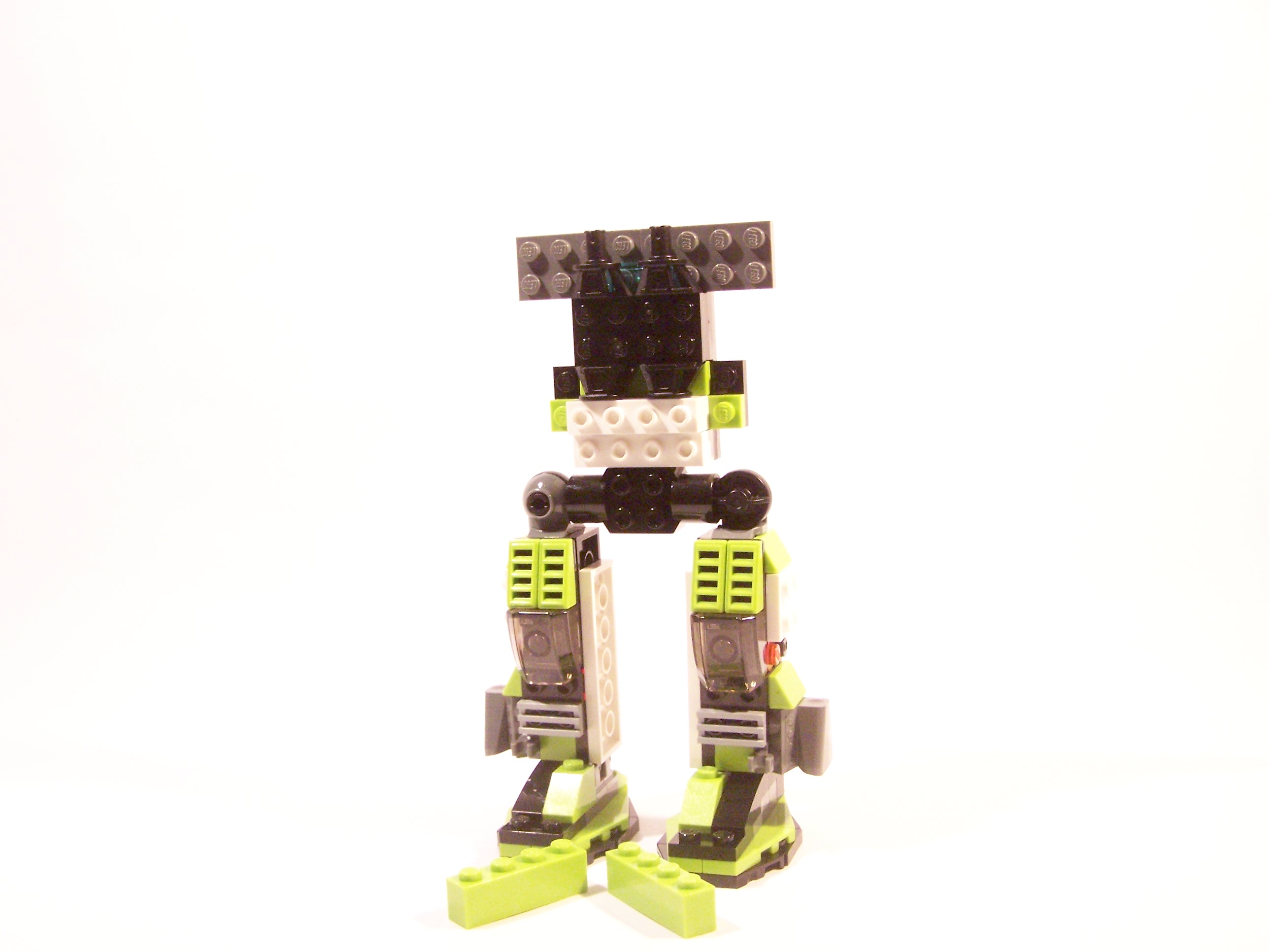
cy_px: 476
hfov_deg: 49.0
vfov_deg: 37.7
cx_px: 634
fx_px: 1393
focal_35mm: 38
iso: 400
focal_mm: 6.3
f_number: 3.6
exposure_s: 1/30
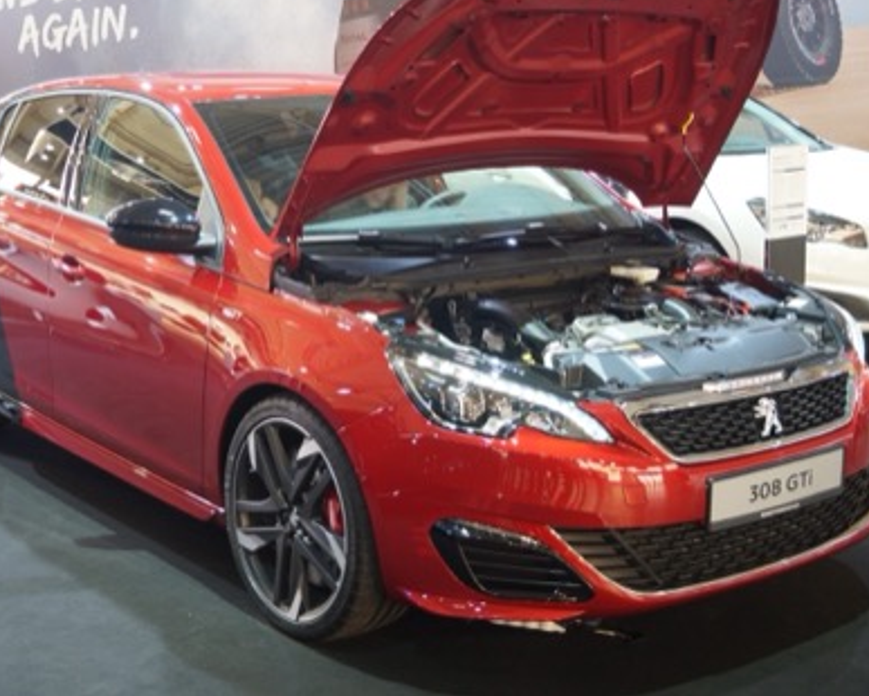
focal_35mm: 51
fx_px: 1312
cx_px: 436
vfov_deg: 29.7
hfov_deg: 36.6
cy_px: 295
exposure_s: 1/6
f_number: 4.5
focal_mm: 26
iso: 400
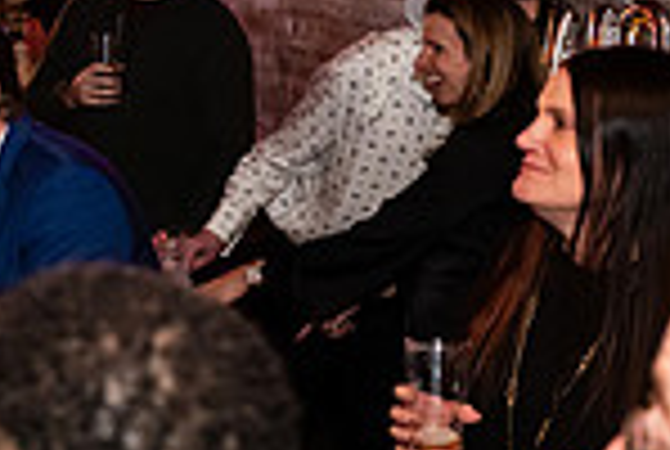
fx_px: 1790
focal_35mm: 96
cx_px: -135
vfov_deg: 14.2
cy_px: 88
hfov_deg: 19.9
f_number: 2.8
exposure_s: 1/100
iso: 3200
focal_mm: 24
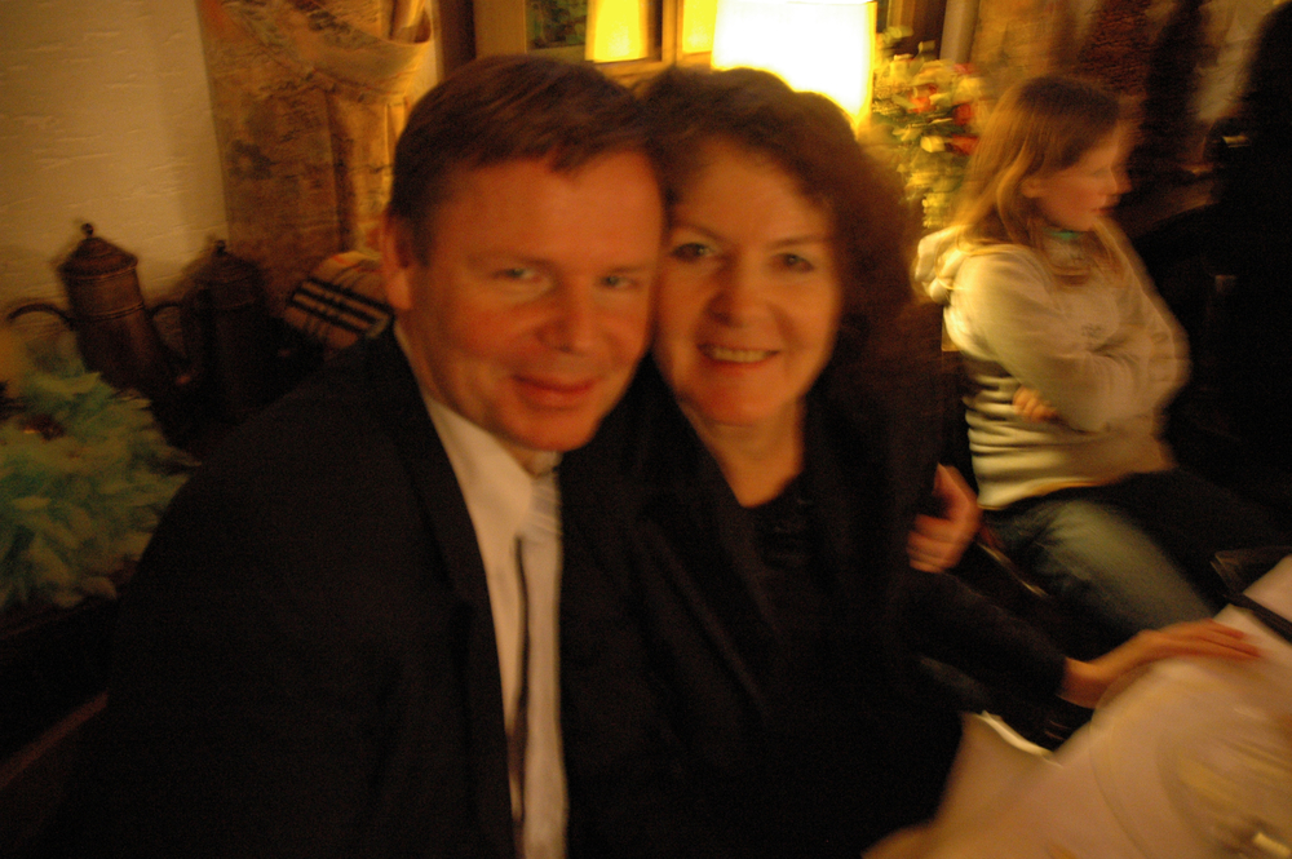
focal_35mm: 27
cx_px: 646
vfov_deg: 47.9
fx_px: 968
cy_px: 430
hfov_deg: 67.4
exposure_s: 1/13
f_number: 3.5
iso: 1600
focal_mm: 18
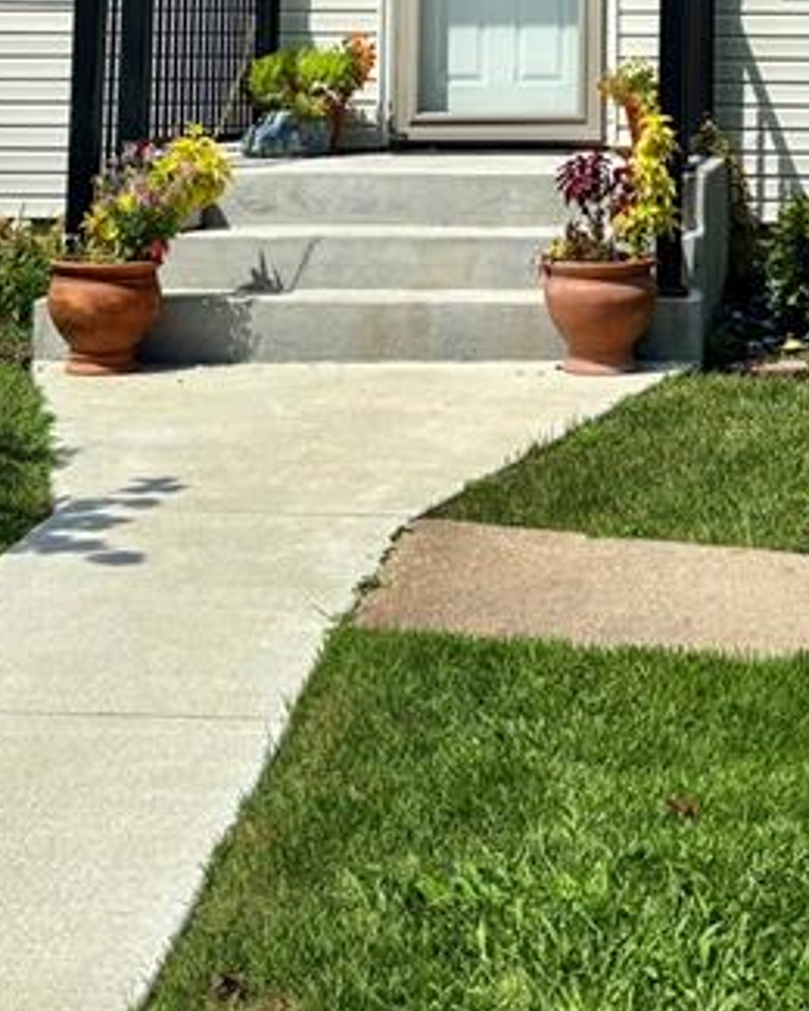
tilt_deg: +5.0
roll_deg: -0.4
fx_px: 2394
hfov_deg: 18.9
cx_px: 700
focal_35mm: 80
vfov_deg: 22.4
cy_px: -134
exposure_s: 1/4255
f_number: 1.6
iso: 50
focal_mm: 5.96
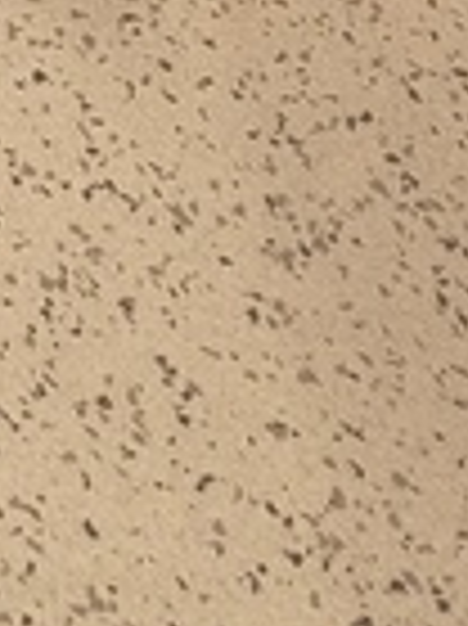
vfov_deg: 8.1
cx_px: -1143
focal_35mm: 184
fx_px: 3322
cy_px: -1617
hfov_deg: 6.9
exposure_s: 1/100
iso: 336
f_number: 1.7
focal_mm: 4.68
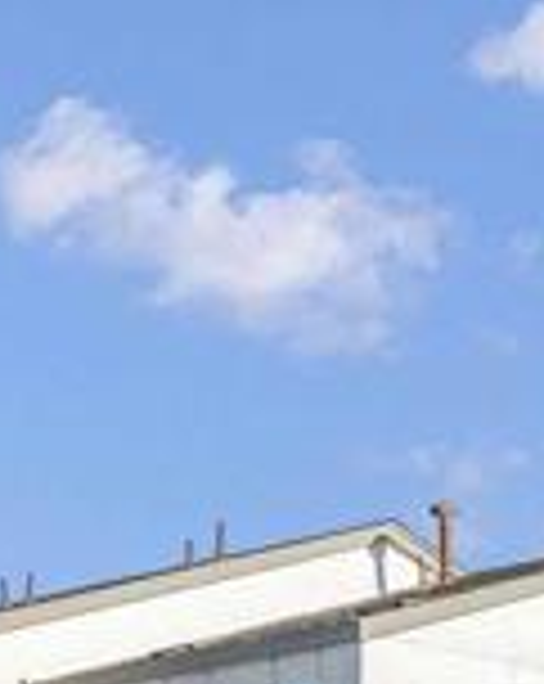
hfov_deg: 7.5
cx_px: 1344
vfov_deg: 9.6
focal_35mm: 190
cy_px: 1312
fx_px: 3835
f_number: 8
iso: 400
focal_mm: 30
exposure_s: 1/500
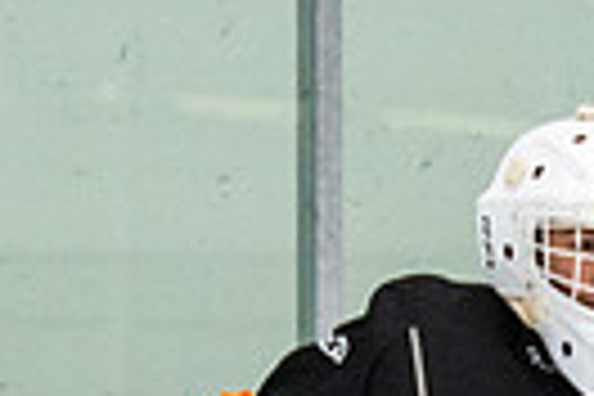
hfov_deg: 2.3
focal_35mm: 915
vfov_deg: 1.5
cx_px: 519
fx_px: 15096
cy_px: 745
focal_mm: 122
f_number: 2.8
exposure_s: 1/640
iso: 1600
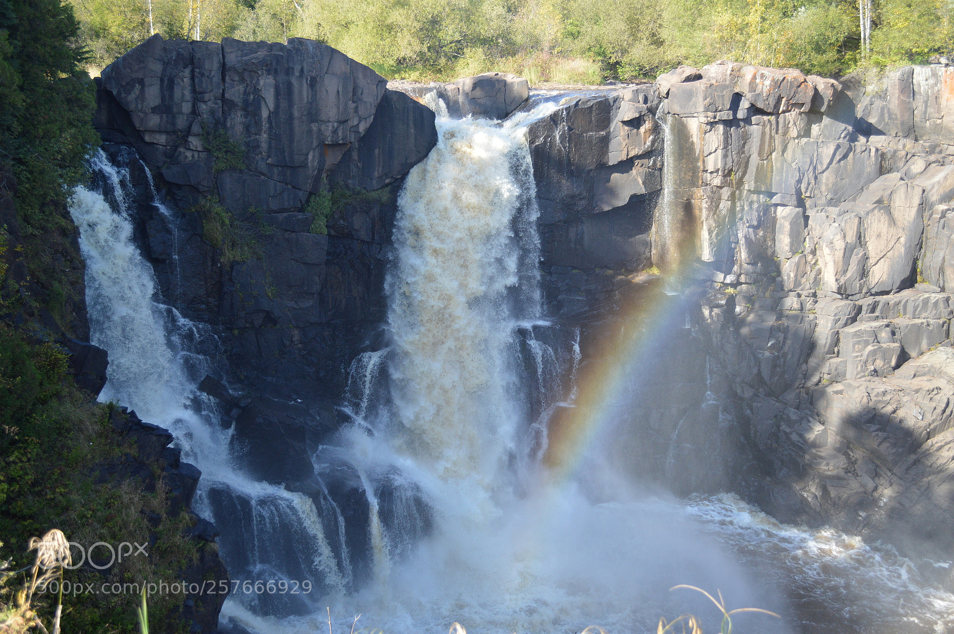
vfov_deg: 34.2
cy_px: 317
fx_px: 1033
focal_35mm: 39
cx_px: 477
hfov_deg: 49.6
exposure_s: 1/500
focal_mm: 26
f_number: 4.2
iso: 400
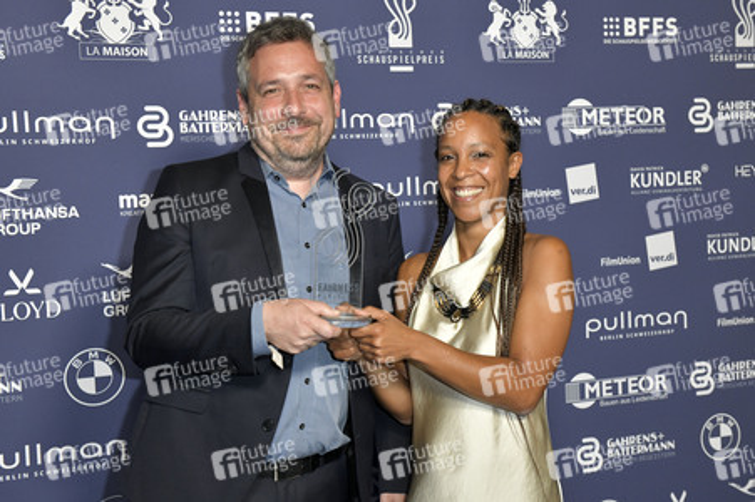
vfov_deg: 28.0
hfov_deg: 41.1
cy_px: 251
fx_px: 1006
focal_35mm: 48
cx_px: 378
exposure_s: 1/250
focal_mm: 48
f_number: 6.3
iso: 2000
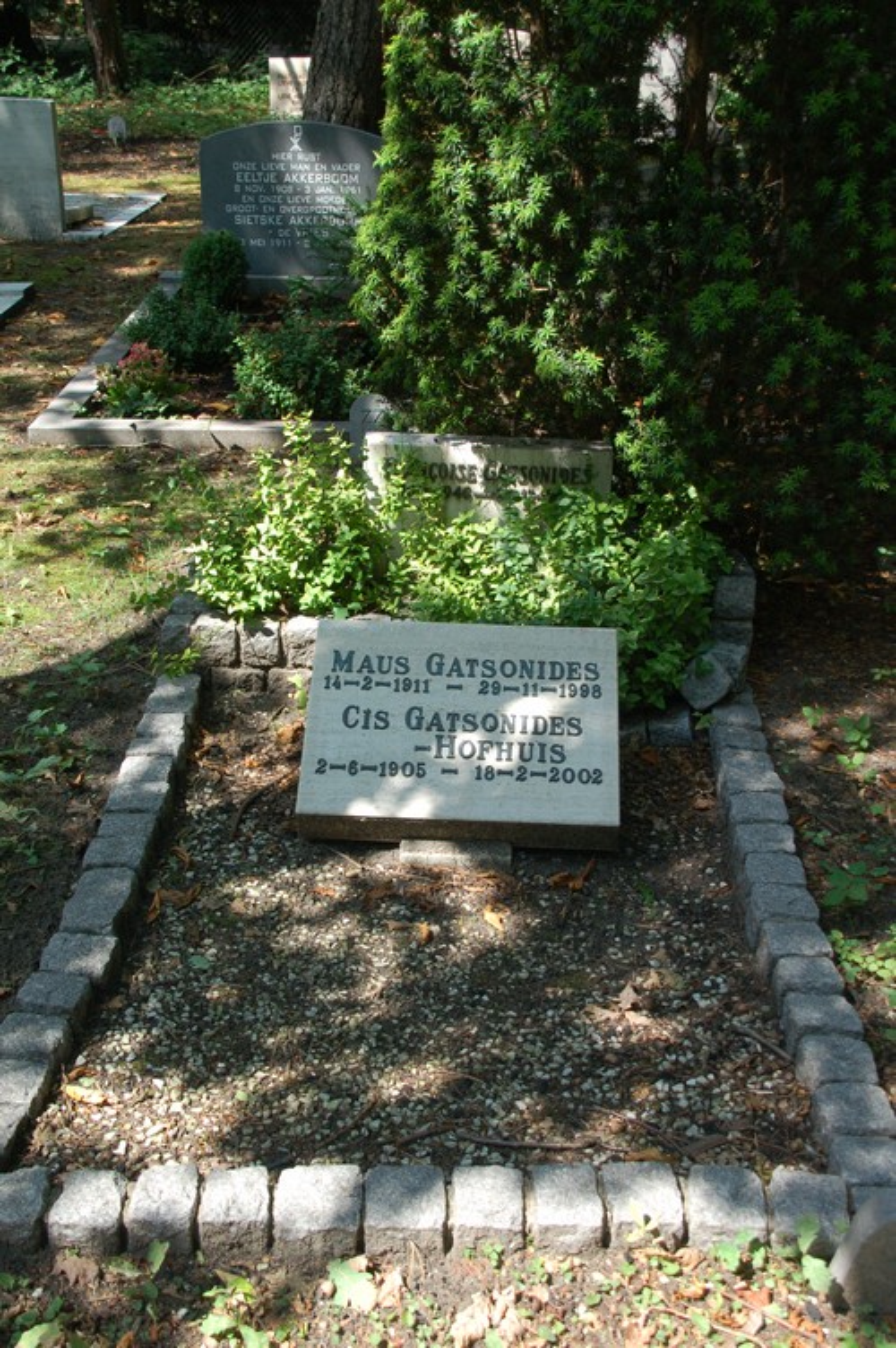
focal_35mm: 39
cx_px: 448
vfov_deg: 49.6
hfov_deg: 34.1
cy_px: 674
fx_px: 1459
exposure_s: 1/250
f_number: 6.3
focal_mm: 26
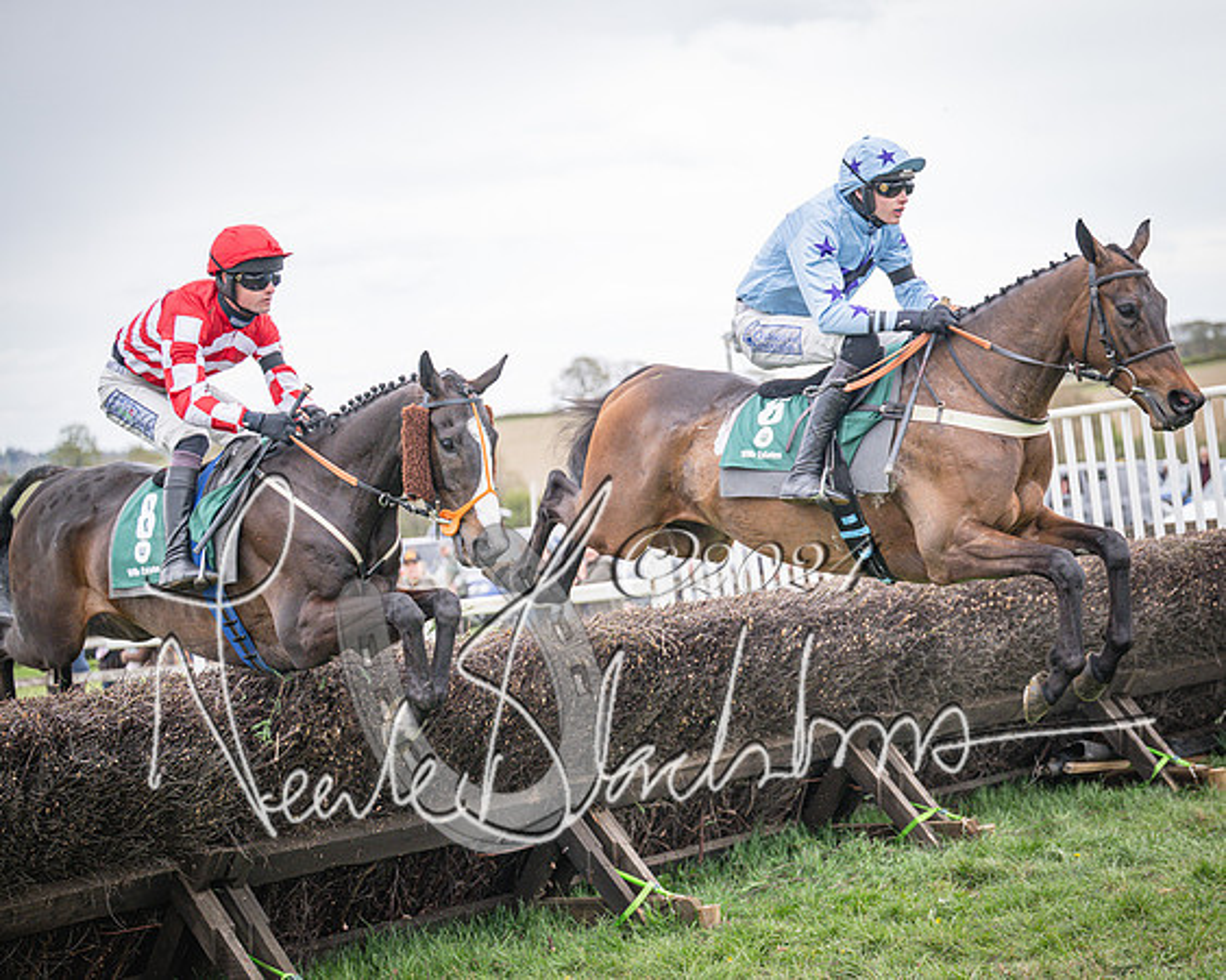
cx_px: 736
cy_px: 490
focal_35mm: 79
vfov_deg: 19.4
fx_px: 2859
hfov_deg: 24.2
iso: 800
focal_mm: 70
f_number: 2.8
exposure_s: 1/1600
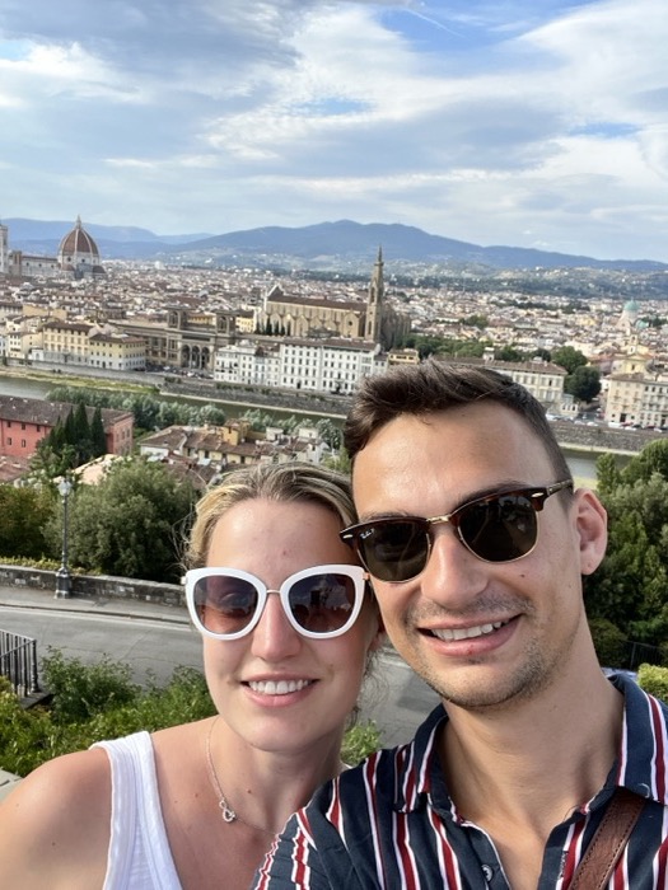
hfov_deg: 46.8
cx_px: 334
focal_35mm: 30
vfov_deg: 60.0
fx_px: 772
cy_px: 445
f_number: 2.2
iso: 32
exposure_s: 1/368
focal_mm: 2.71
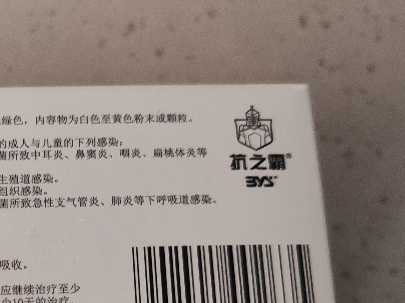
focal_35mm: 65
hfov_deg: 28.3
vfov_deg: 21.9
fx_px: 760
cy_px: 287
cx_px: 15
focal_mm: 6.12
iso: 2500
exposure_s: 1/50
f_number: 1.9
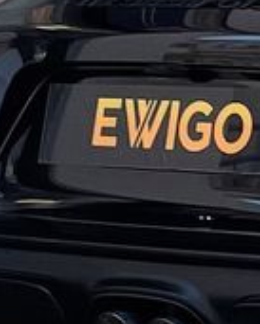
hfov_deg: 8.5
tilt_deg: +2.4
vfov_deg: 13.0
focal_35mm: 148
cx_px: 818
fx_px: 1422
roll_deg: +1.4
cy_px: 112
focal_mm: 4.2
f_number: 1.6
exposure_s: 1/1159
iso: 32
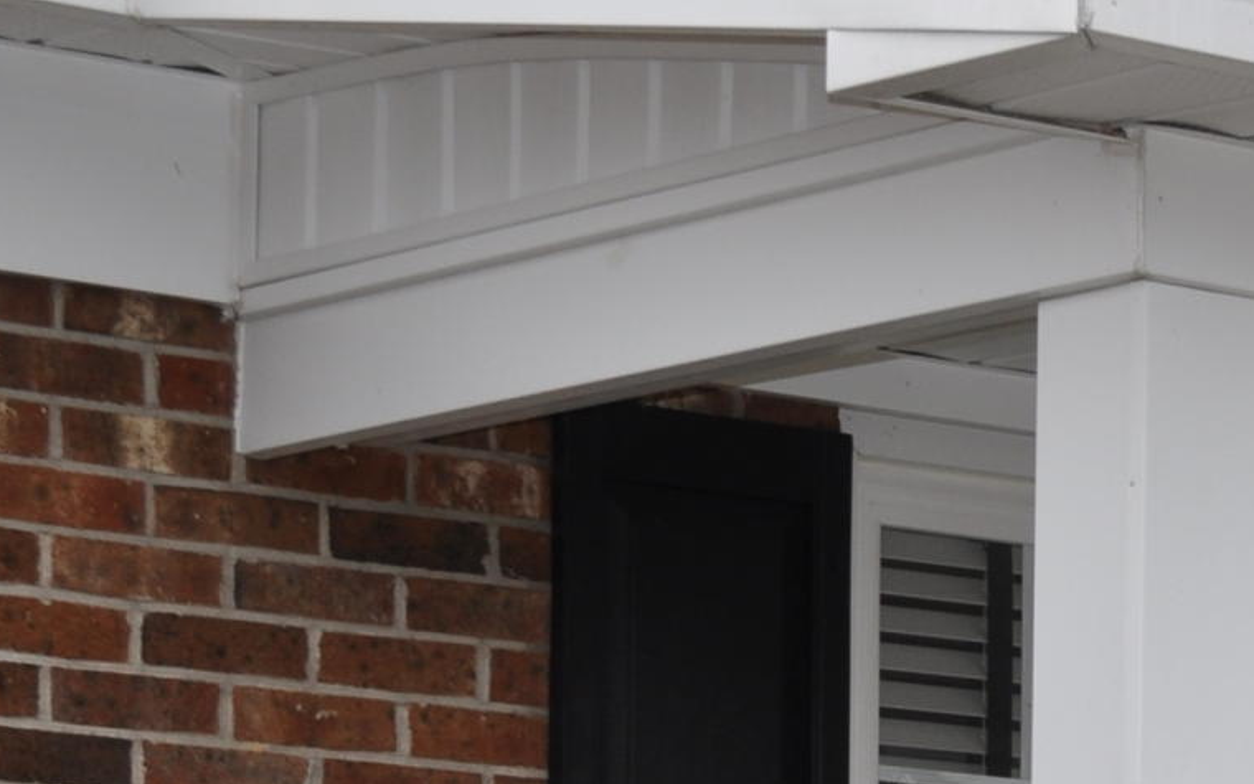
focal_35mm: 205
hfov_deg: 9.7
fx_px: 7006
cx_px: 2272
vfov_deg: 6.2
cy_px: 1642
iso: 200
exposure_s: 1/200
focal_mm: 34
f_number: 8
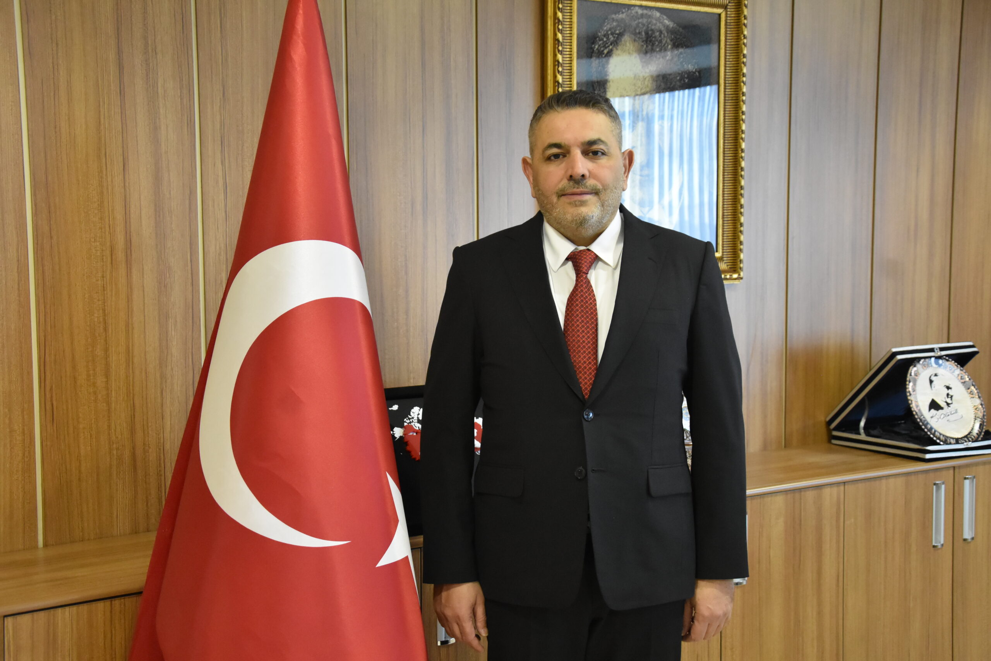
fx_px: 1321
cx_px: 496
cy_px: 330
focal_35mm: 48
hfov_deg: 41.1
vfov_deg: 28.1
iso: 3600
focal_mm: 32
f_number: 4.2
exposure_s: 1/60
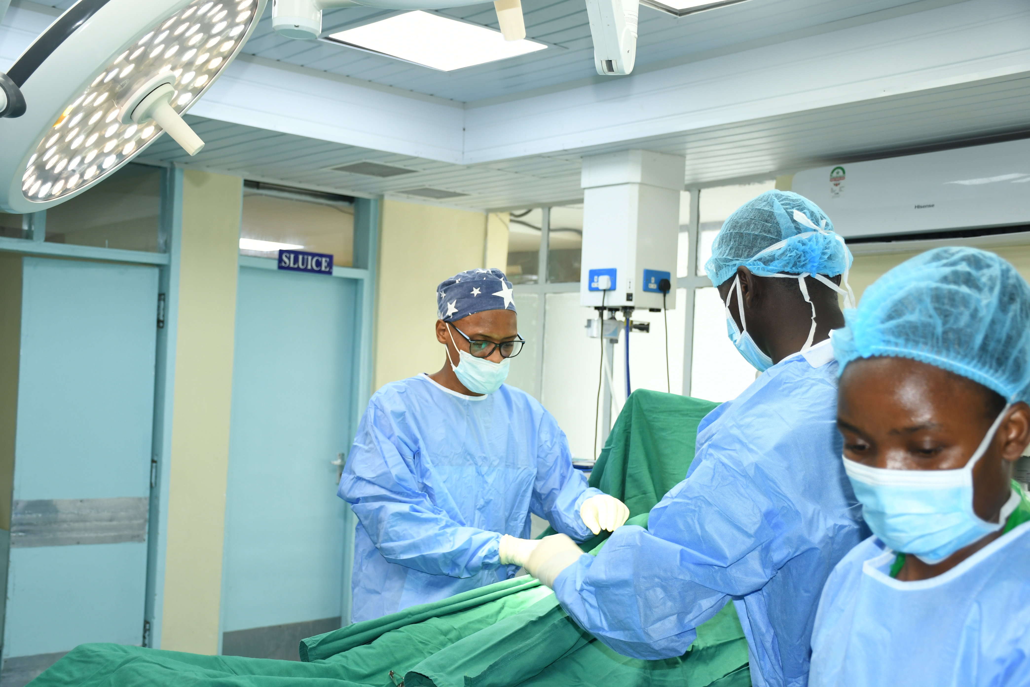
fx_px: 1287
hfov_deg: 43.6
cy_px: 344
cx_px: 515
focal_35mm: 45
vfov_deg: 29.9
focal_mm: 30
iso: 400
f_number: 4
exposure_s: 1/100
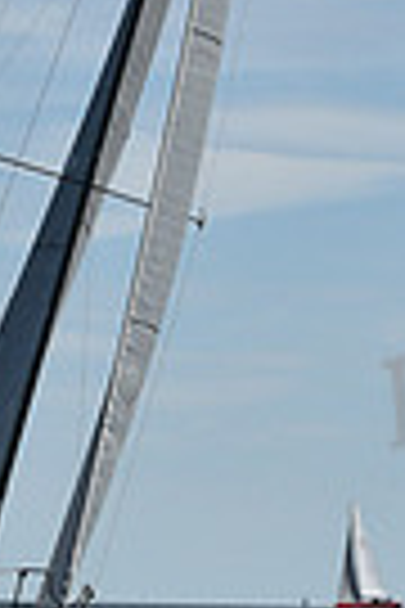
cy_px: 162
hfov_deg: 4.1
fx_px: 5636
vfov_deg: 6.2
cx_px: 151
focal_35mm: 334
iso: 320
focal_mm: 78
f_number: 11
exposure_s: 1/1000
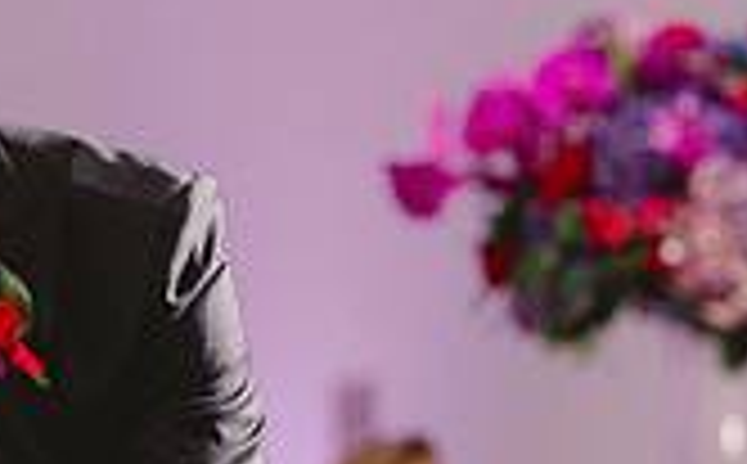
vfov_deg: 2.9
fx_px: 9000
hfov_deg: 4.7
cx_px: 153
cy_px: 565
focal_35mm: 443
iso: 1250
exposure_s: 1/160
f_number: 3.5
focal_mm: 124
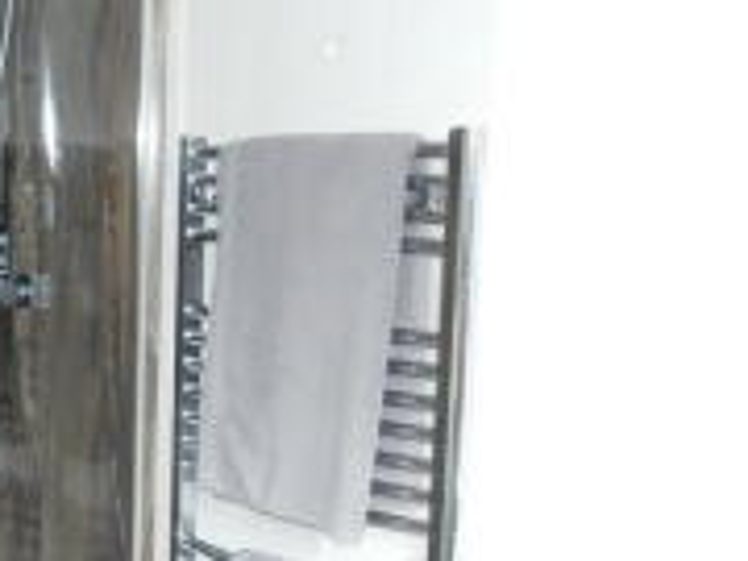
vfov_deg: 18.1
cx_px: -235
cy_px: 409
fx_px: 1750
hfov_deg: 21.7
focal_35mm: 81
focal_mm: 4.5
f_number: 3.7
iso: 450
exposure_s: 1/30
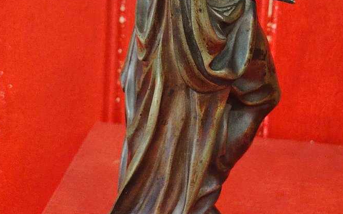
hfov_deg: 22.5
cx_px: 194
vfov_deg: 14.1
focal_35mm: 92
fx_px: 860
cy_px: 30
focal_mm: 5.25
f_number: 4
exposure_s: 1/25
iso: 1283
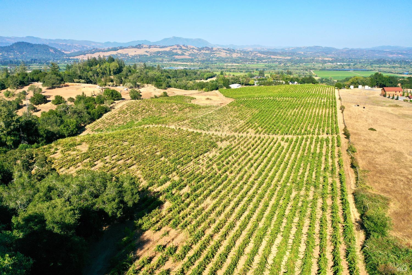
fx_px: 320
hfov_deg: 65.5
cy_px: 138
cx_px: 206
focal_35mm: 28
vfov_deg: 46.4
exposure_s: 1/2000
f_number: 2.8
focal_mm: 10.26
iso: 100
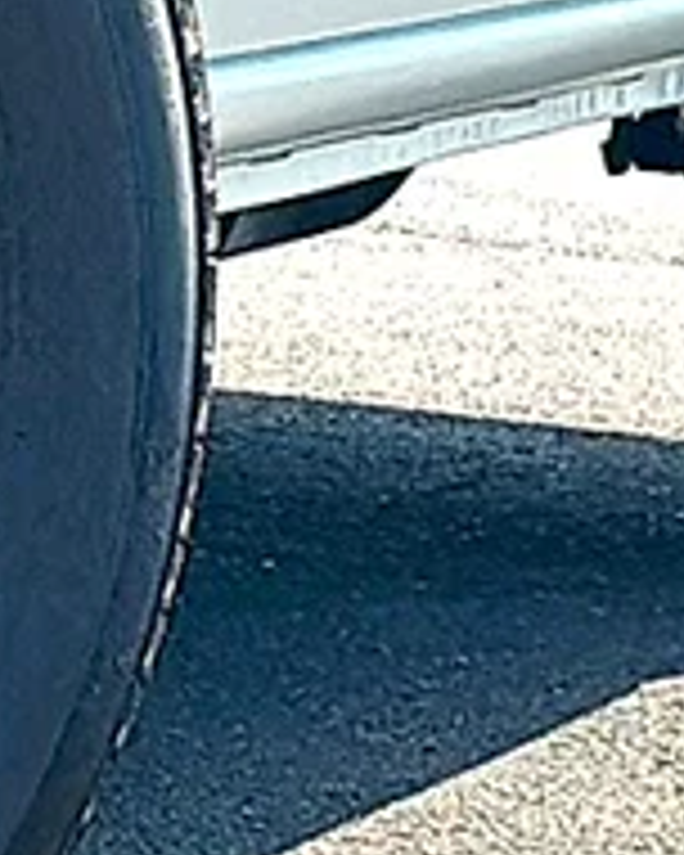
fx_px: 7743
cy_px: 407
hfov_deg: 5.1
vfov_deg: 6.3
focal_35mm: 306
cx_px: 112
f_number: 1.78
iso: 100
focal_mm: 6.86
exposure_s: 1/3077
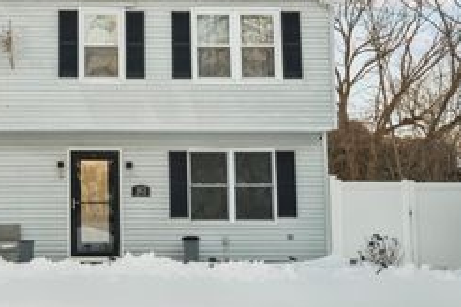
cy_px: 102
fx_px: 909
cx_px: 28
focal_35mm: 71
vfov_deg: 19.1
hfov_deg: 27.2
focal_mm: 35
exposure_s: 1/3
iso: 200
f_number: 9
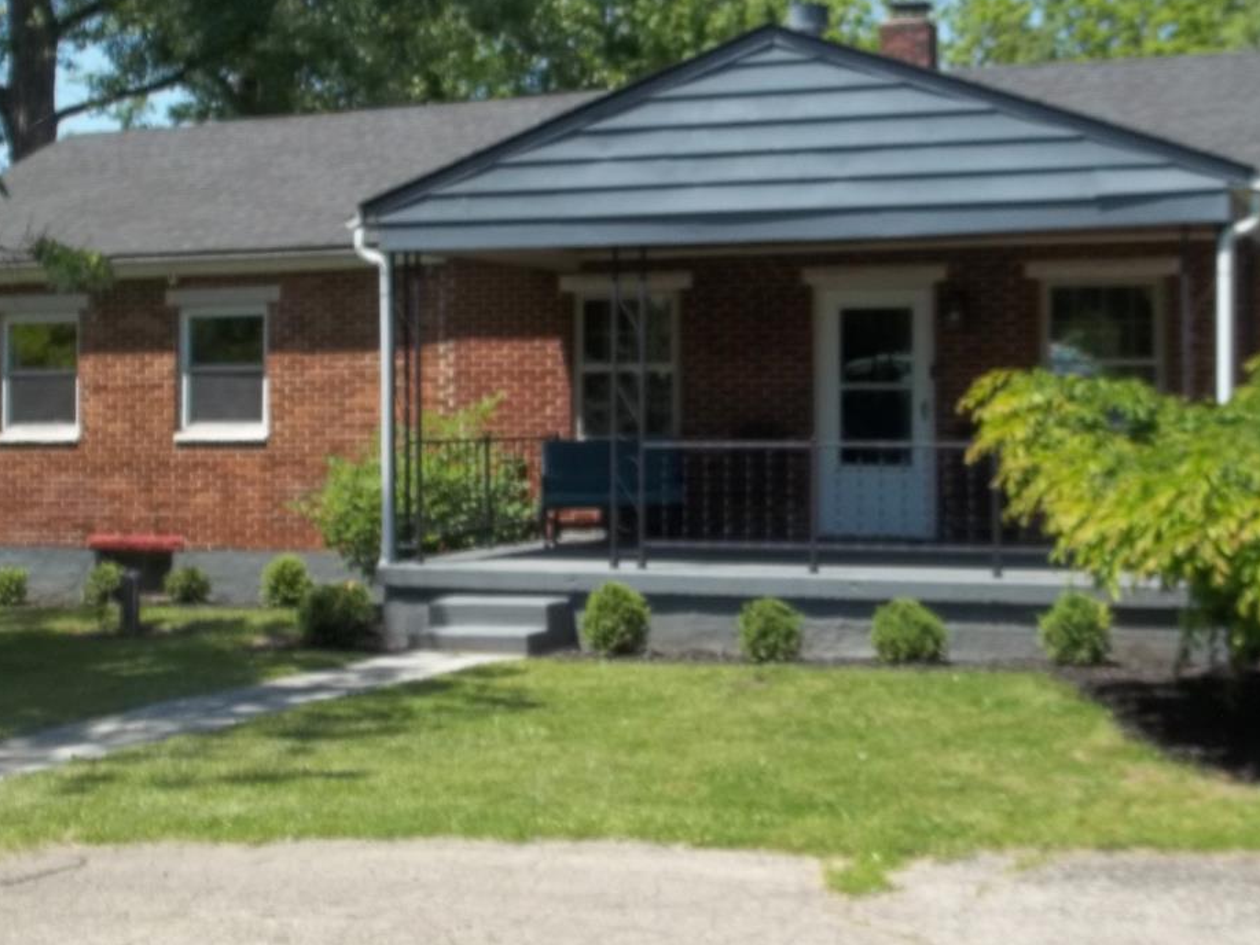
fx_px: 1966
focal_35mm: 54
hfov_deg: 35.4
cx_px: 780
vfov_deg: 26.9
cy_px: 325
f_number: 8
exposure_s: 1/125
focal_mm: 5.9
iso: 64
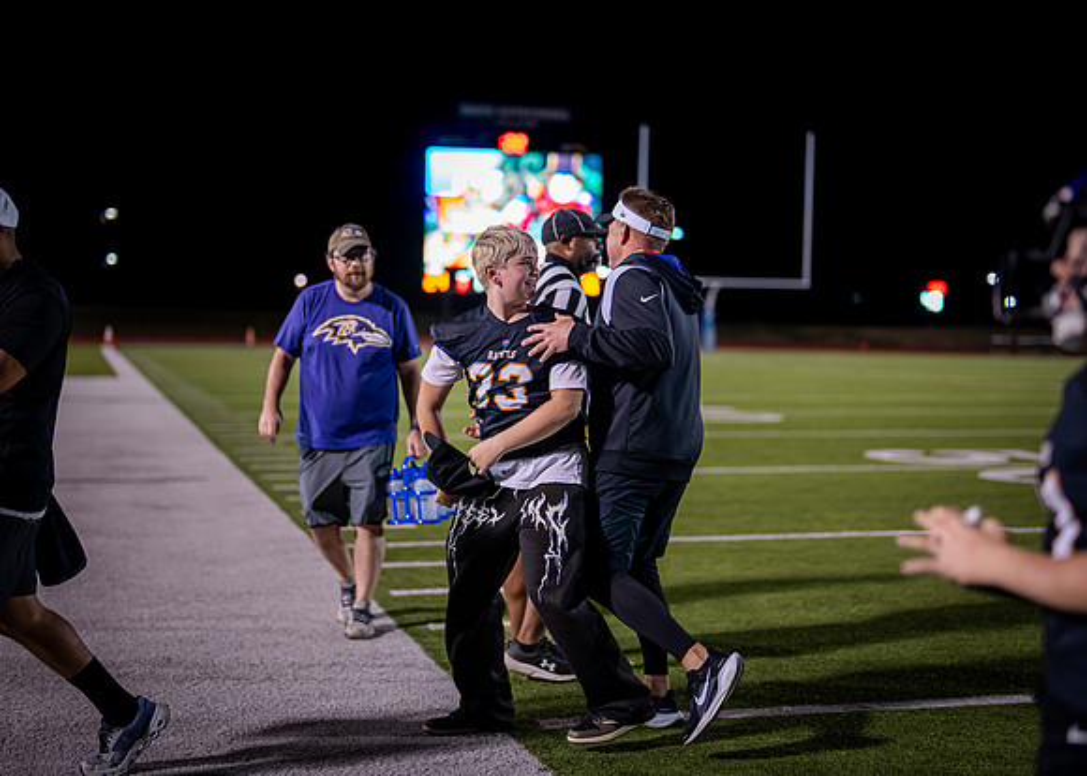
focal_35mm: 60
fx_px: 1844
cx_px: 540
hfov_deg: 32.8
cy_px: 339
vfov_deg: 23.7
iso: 800
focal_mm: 50
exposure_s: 1/1000
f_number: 1.2
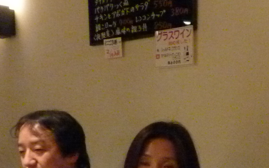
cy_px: 205
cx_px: 279
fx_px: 513
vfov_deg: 17.7
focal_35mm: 70
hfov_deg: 27.4
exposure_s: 1/8
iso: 1000
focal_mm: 4.1
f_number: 3.3
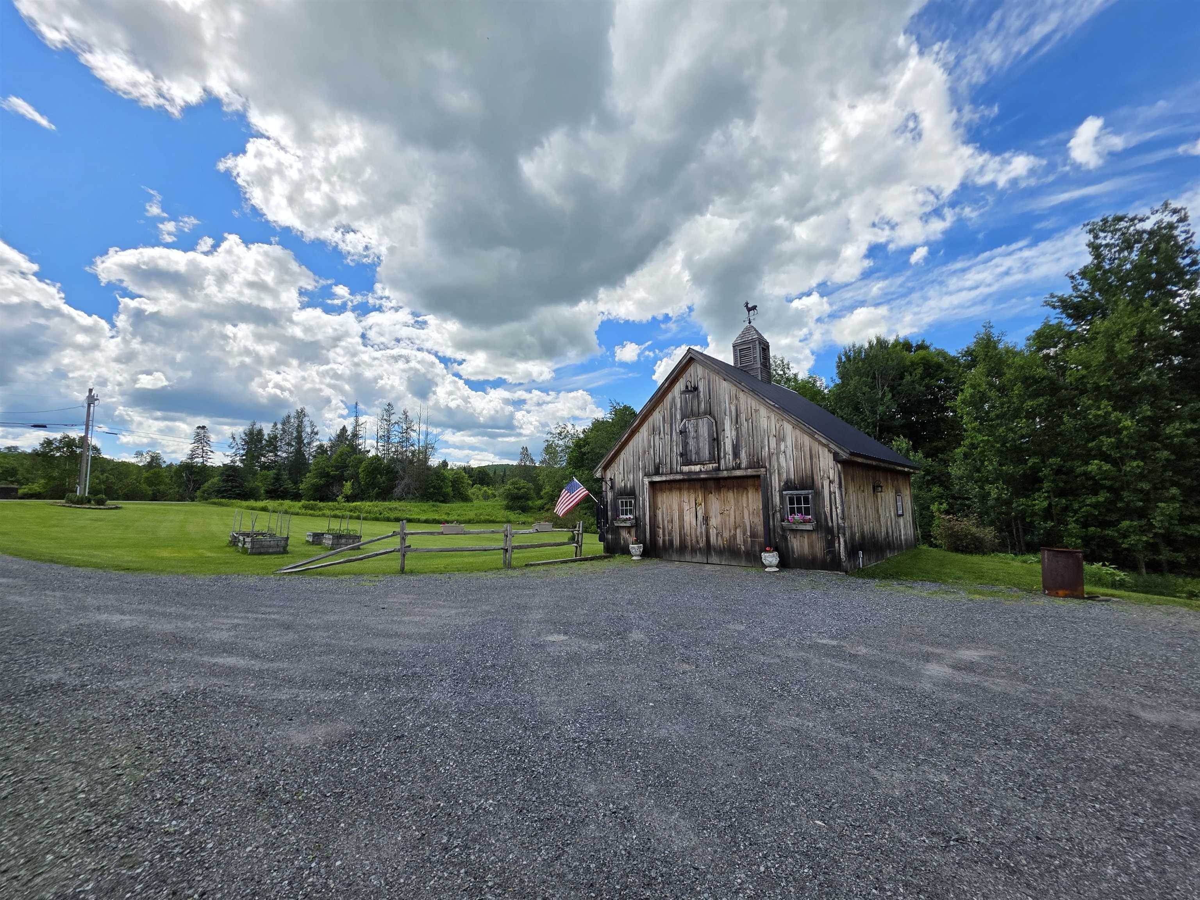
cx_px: 600
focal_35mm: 13
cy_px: 450
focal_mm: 2.2
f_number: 1.9
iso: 40
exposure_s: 1/2082
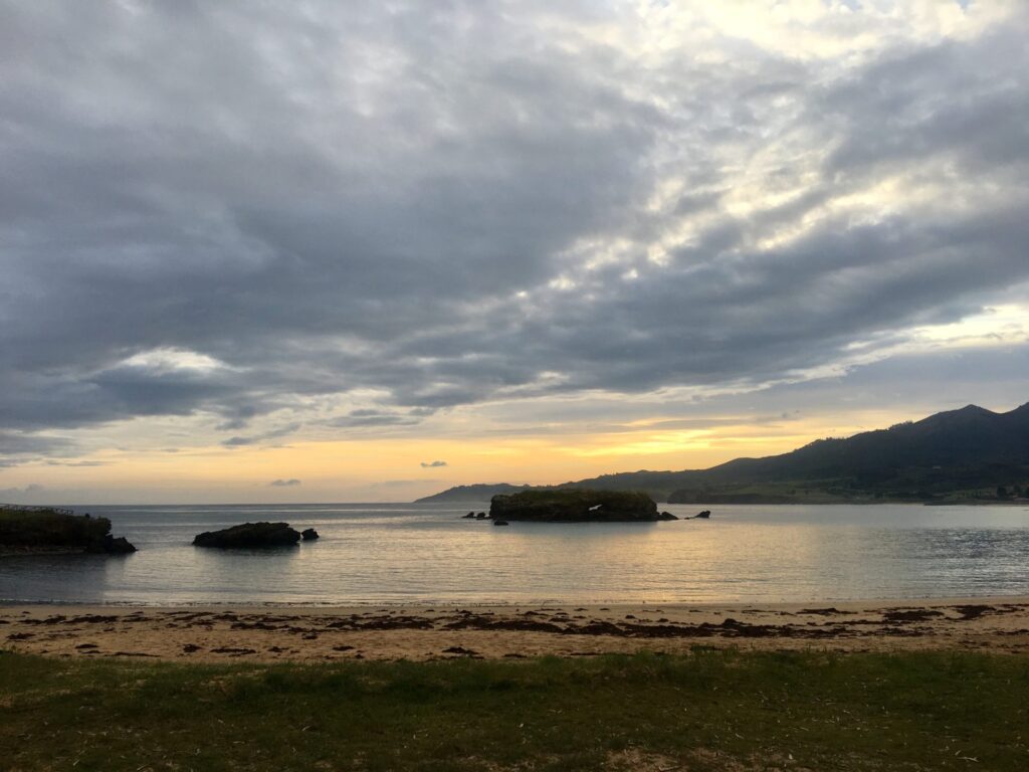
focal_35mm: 29
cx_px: 514
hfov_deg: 61.7
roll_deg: +0.6
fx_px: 862
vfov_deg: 48.2
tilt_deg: +7.4
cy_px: 386
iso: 25
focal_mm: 4.15
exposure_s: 1/999
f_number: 2.2
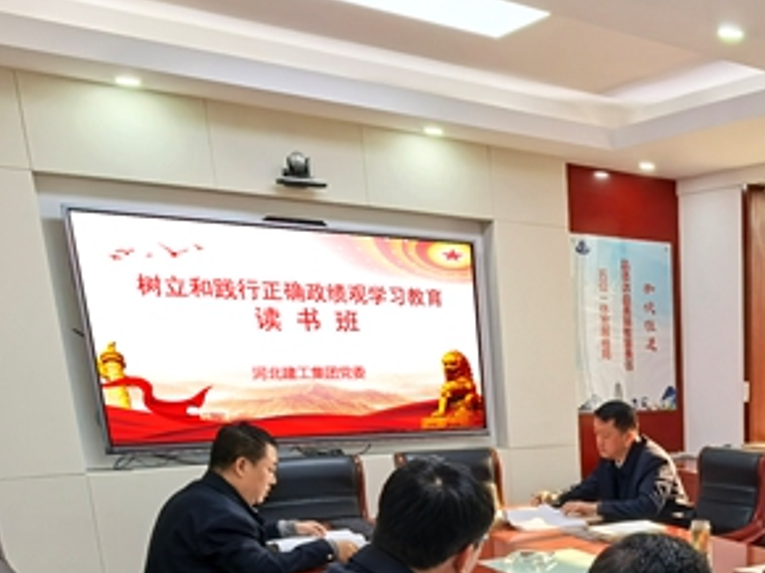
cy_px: 605
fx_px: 972
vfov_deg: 30.0
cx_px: 844
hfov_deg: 36.3
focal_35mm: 44
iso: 80
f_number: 2.2
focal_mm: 1.95
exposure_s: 1/100
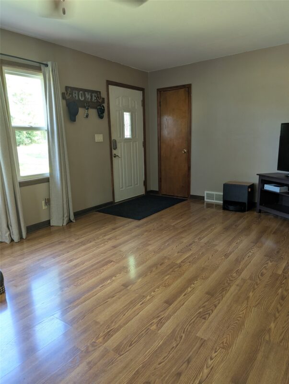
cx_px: 144
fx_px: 266
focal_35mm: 24
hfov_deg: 57.0
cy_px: 192
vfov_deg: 71.5
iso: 144
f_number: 1.85
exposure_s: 1/40
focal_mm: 6.81
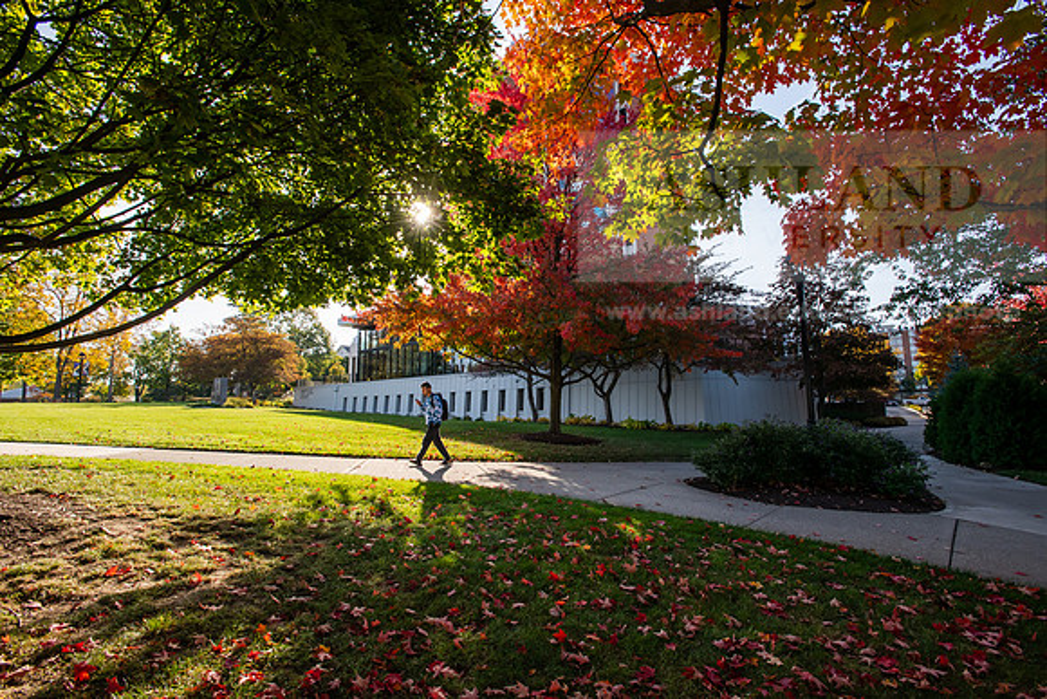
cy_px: 350
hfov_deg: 93.3
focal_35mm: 17
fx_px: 495
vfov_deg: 70.5
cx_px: 524
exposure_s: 1/200
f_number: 11
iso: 320
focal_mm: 17
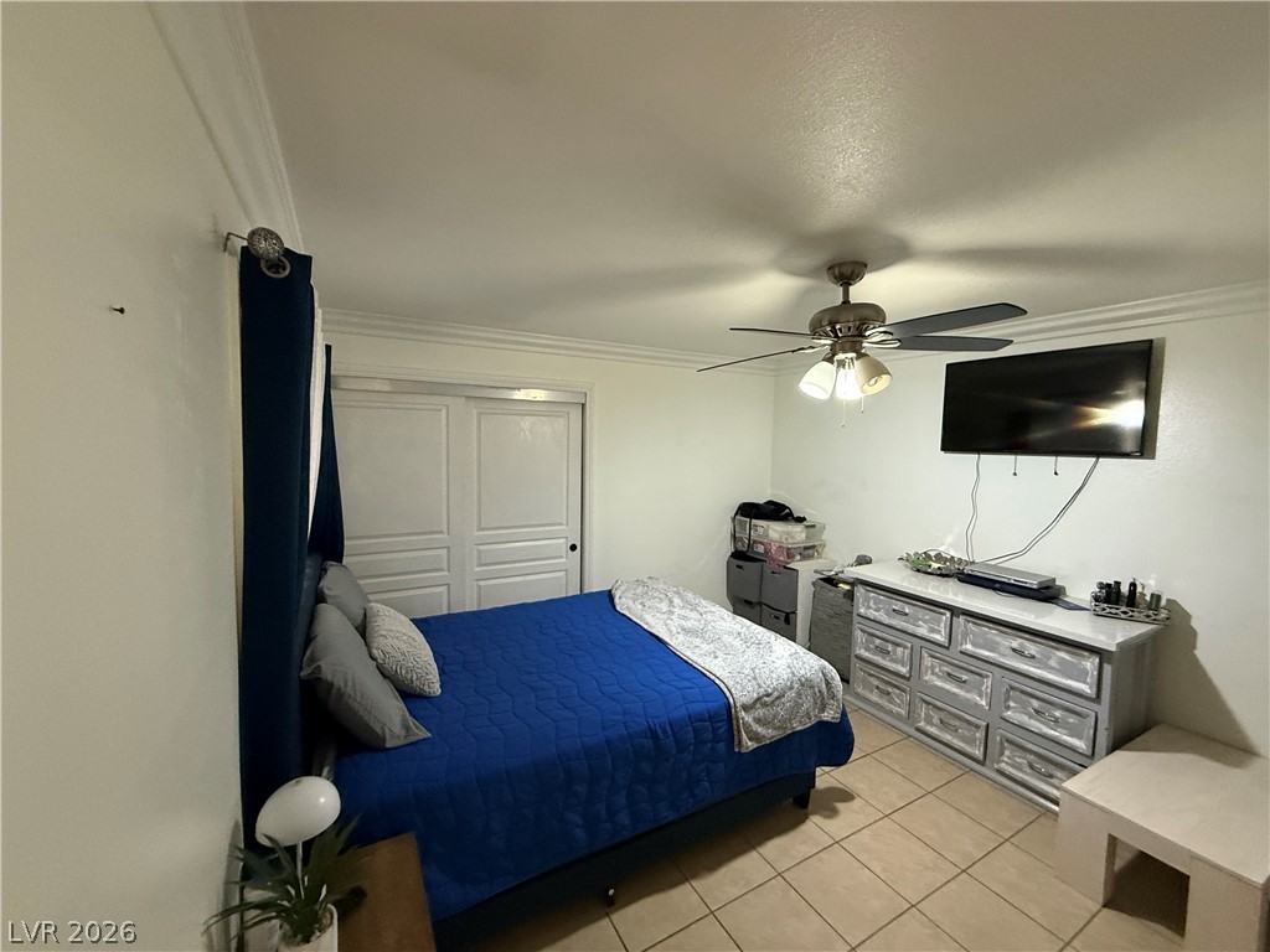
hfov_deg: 102.1
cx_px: 635
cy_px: 476
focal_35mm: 14
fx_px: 514
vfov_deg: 85.7
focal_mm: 2.22
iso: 500
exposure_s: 1/60
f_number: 2.2
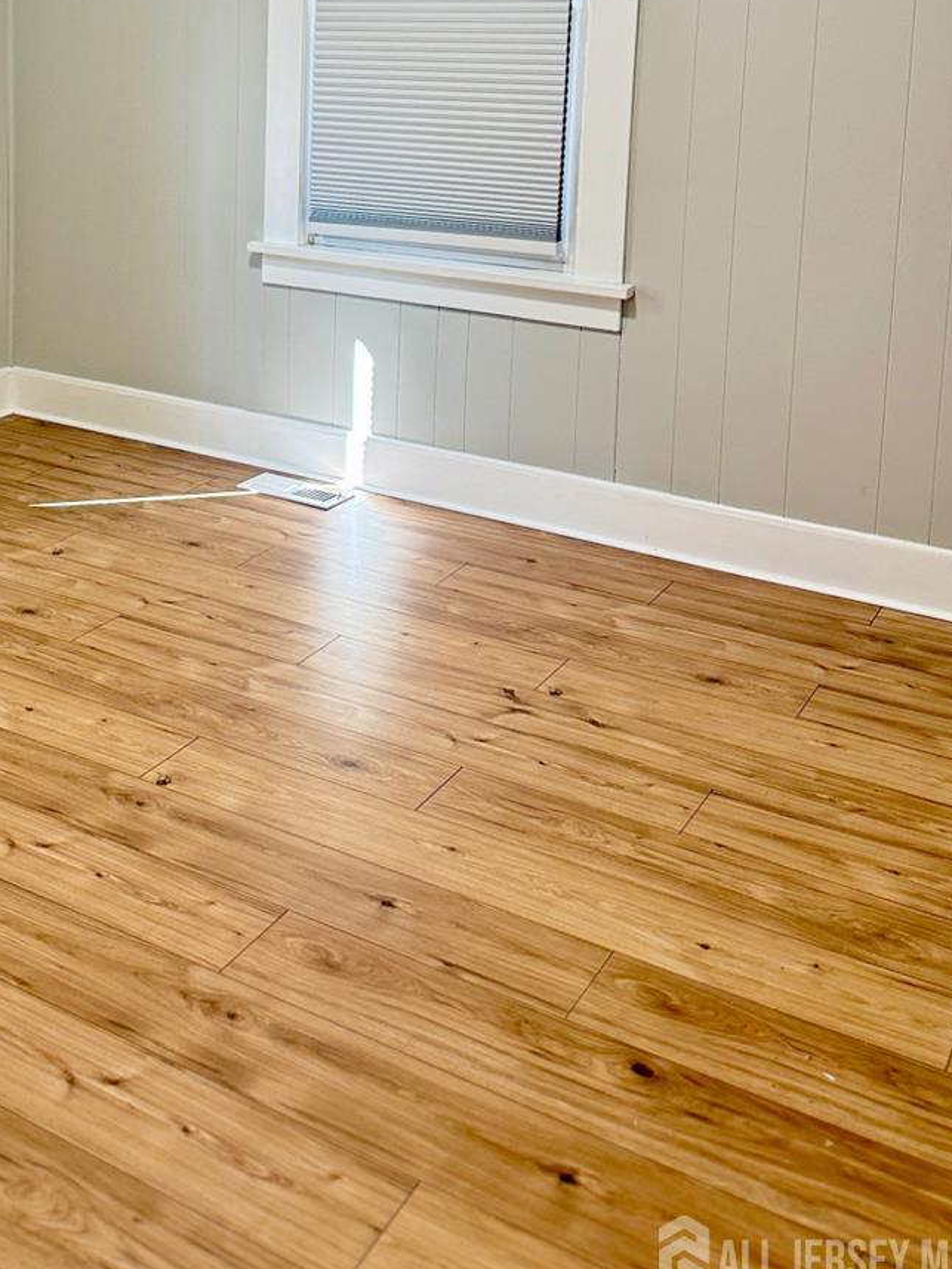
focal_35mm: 42
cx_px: 192
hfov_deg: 33.4
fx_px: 1540
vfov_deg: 42.3
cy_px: 213
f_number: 1.78
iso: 200
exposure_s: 1/71
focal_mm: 6.76
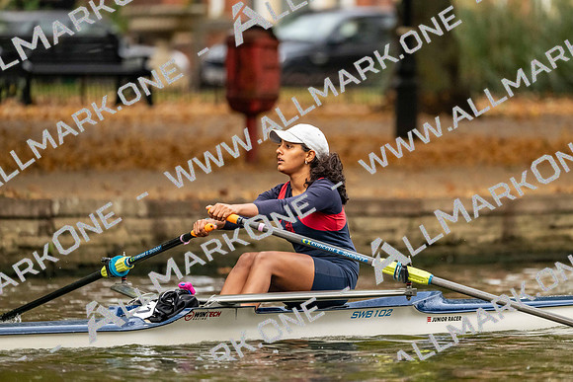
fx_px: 6368
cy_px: 191
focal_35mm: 400
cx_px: 286
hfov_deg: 5.2
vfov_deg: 3.4
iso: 4000
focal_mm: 400
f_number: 4.5
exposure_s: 1/2500
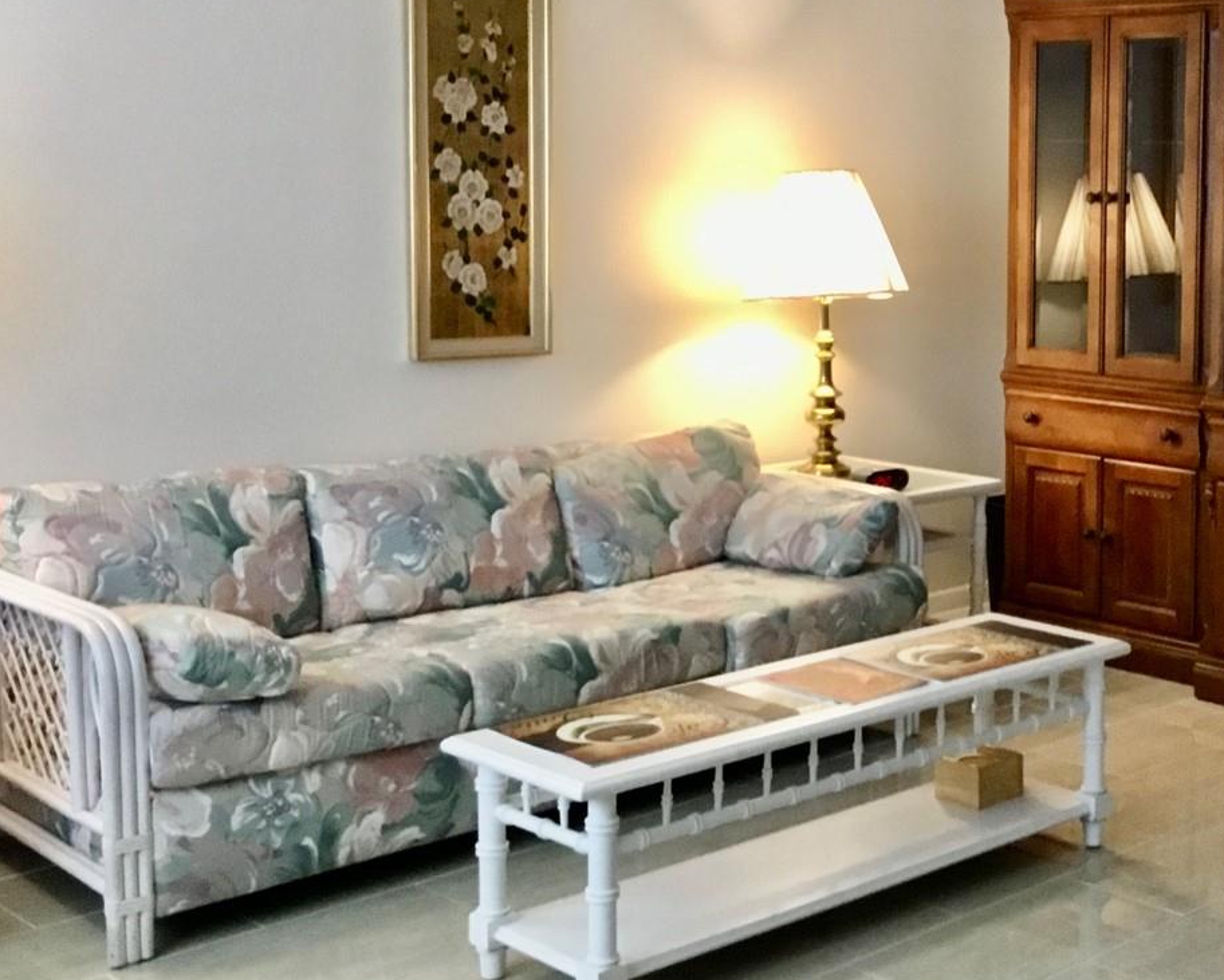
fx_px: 1921
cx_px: 1027
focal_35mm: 53
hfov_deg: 34.0
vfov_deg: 28.5
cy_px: 382
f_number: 2.4
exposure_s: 1/30
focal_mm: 3.3
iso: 160
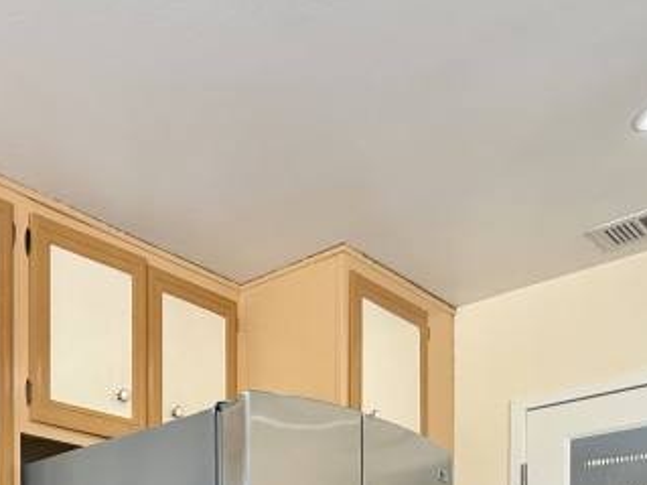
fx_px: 841
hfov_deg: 34.7
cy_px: 676
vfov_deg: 26.0
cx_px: -105
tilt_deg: -0.2
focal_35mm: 45
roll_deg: +0.3
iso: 100
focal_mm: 2.22
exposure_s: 1/120
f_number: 2.2
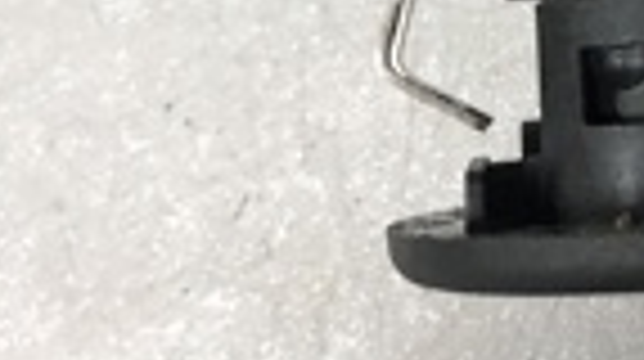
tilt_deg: -87.1
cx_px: 946
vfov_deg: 8.5
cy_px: -297
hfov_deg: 14.7
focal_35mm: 137
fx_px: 2336
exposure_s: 1/25
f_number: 1.8
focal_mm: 4
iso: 40
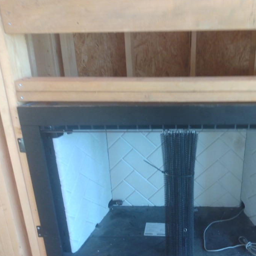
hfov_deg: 63.9
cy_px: 128
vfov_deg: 65.0
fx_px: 201
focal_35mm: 24
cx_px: 163
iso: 278
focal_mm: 3.54
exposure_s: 1/30
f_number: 2
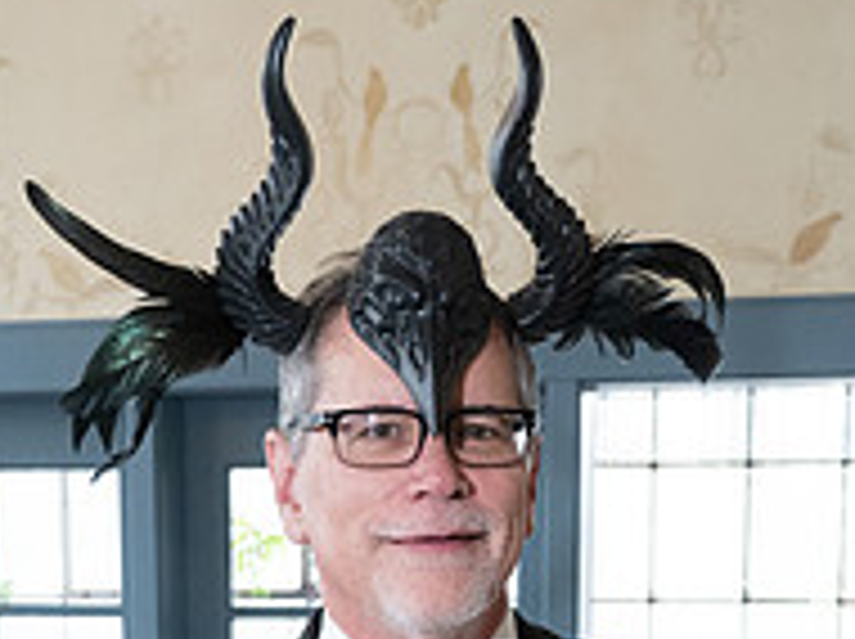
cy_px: 981
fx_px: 2023
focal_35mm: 82
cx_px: 508
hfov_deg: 23.8
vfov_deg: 16.3
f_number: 5
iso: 2500
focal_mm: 24
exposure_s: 1/200
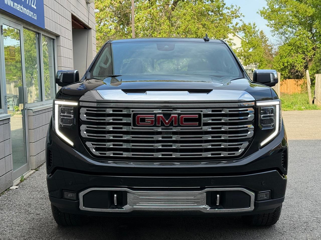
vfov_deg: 30.3
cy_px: 120
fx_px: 445
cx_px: 160
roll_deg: +1.0
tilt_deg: -5.2
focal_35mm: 48
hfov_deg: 39.7
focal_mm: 6.76
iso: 64
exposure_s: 1/712
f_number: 1.78
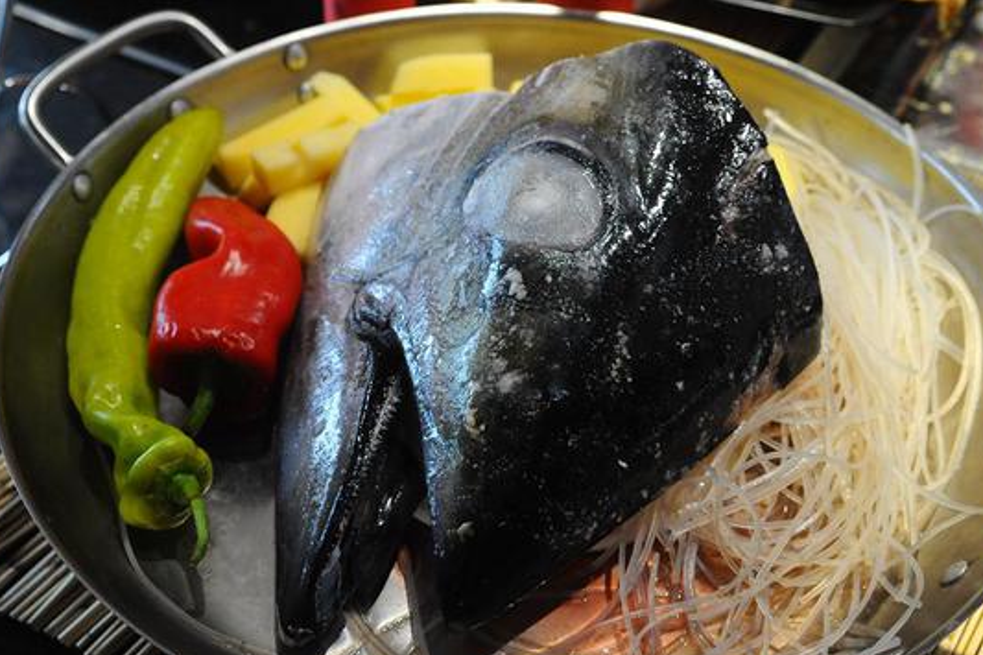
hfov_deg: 36.9
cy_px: 332
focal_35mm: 54
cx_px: 478
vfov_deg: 25.0
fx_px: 1474
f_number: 5.6
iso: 3200
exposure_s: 1/320
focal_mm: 45
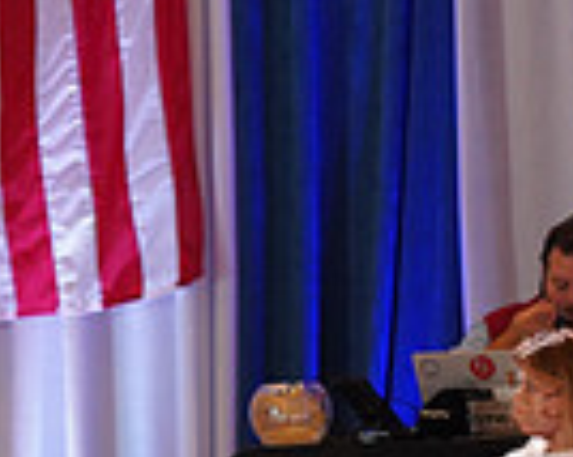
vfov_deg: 3.6
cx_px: -552
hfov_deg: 4.5
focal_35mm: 428
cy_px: 818
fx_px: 7253
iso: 1600
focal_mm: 105
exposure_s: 1/160
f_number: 5
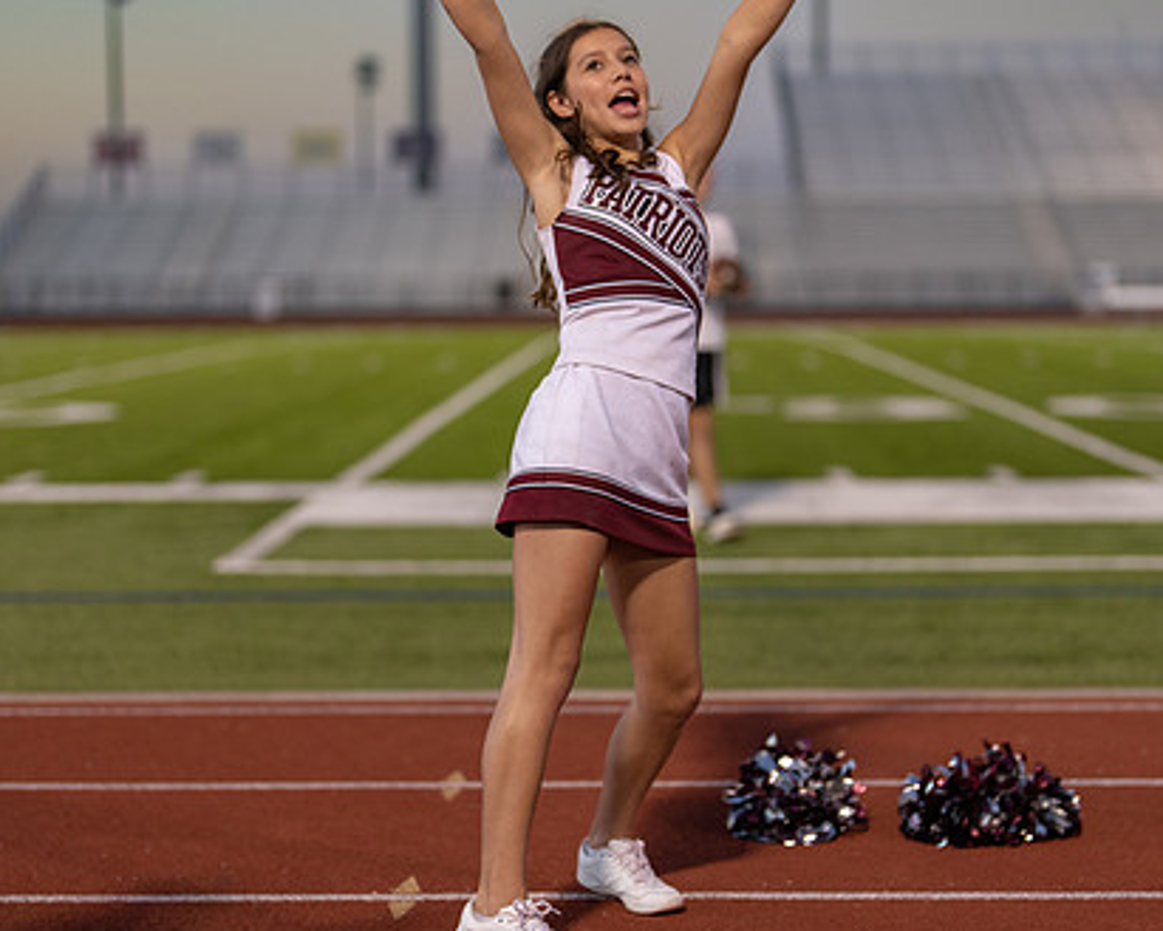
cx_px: 603
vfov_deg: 20.7
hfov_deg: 25.7
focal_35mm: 74
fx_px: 2548
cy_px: 460
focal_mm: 50
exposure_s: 1/1000
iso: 400
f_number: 1.2
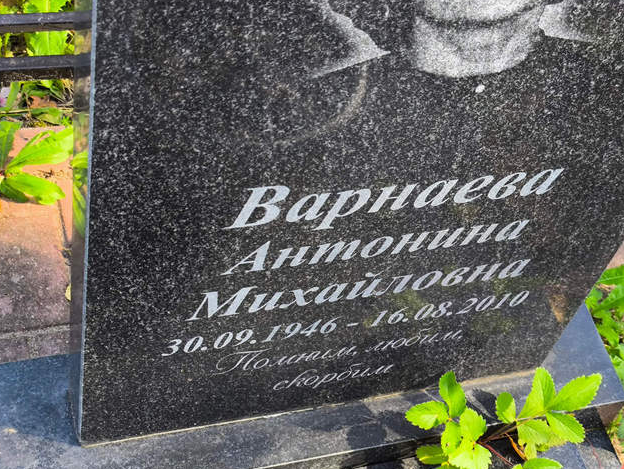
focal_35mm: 64
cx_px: 344
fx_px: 1155
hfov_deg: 30.2
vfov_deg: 22.9
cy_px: 278
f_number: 1.7
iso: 50
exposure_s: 1/119
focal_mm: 4.71
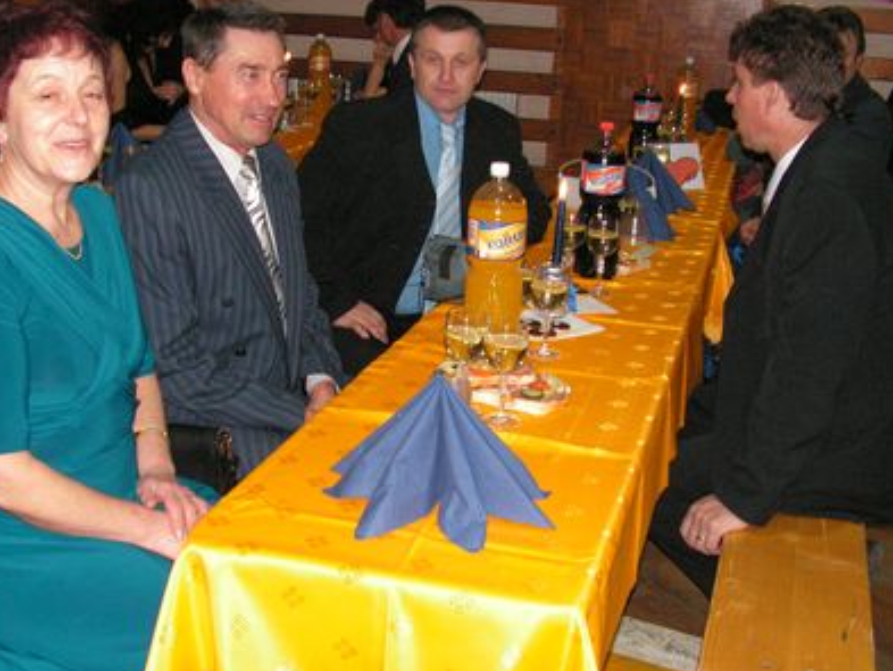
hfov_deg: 42.9
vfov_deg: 32.9
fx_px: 1135
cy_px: 314
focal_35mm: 44
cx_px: 414
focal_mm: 6
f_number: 3.2
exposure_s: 1/40
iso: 160
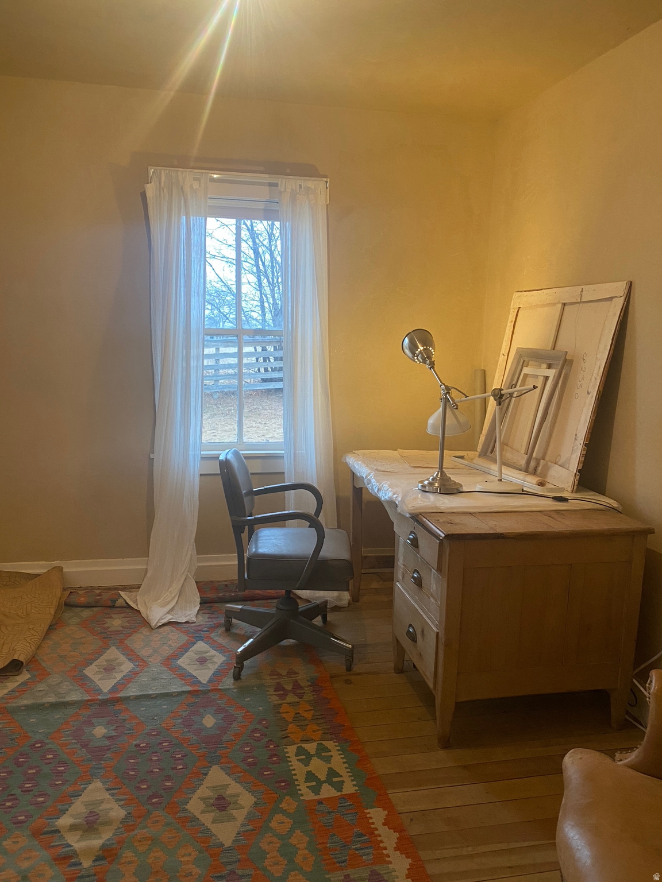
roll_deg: -1.4
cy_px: 441
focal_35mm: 26
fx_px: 663
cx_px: 331
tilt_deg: -7.7
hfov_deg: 53.1
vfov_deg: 67.3
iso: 200
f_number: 1.8
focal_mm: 4.25
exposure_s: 1/60
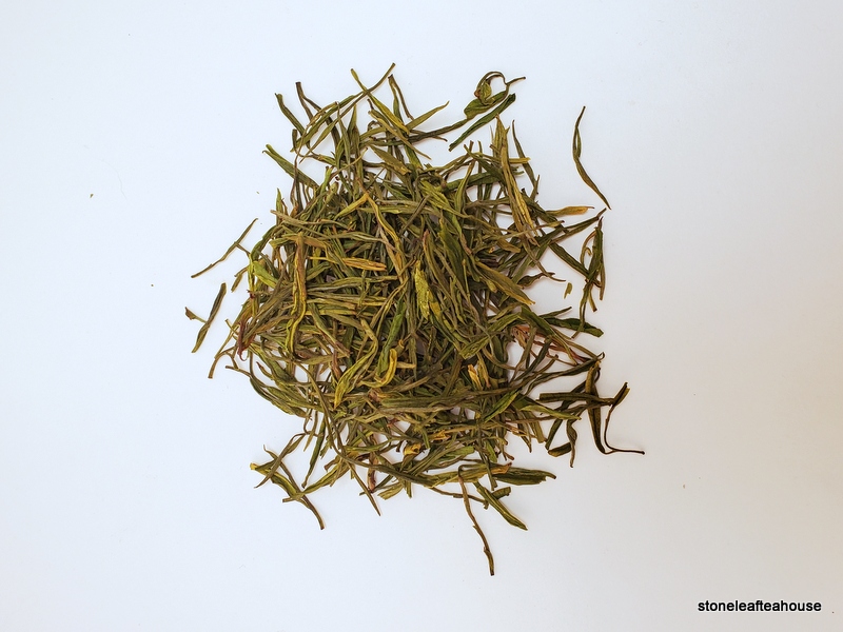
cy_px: 316
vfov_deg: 53.1
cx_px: 422
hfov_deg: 67.3
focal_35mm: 26
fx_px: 633
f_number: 2.4
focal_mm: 4.3
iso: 160
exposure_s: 1/120
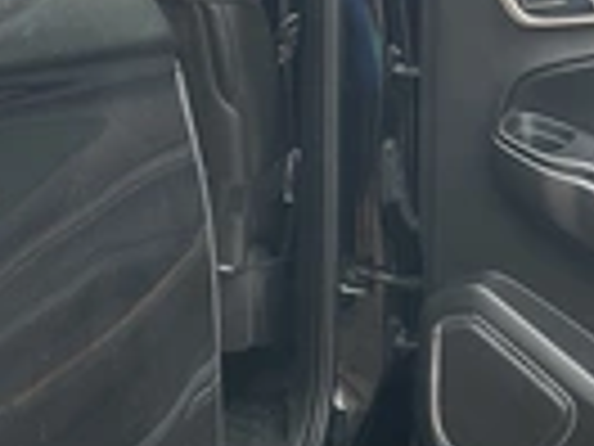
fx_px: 1510
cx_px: 500
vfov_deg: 16.5
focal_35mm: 88
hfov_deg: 21.9
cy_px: 36
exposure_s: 1/223
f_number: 1.8
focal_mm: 3
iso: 20
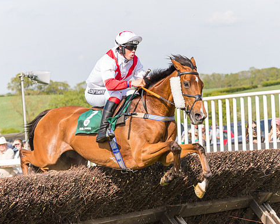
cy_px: 131
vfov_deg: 11.1
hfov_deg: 13.9
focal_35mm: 139
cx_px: 154
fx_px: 1152
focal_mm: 70
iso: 400
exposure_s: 1/2500
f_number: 4
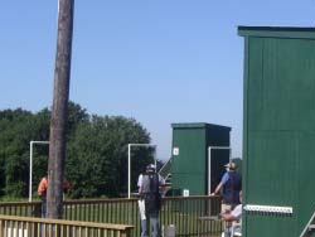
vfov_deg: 15.4
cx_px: 212
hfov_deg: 20.3
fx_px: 874
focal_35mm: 96
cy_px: 94
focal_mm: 7.4
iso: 50
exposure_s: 1/190
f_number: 6.9
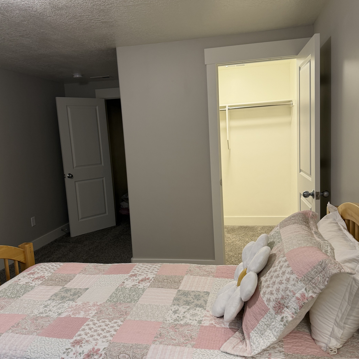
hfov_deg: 55.6
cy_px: 181
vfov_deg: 55.6
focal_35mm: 29
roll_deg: +2.9
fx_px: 340
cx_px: 179
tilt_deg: -7.7
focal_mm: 6.76
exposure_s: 1/60
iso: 125
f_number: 1.78
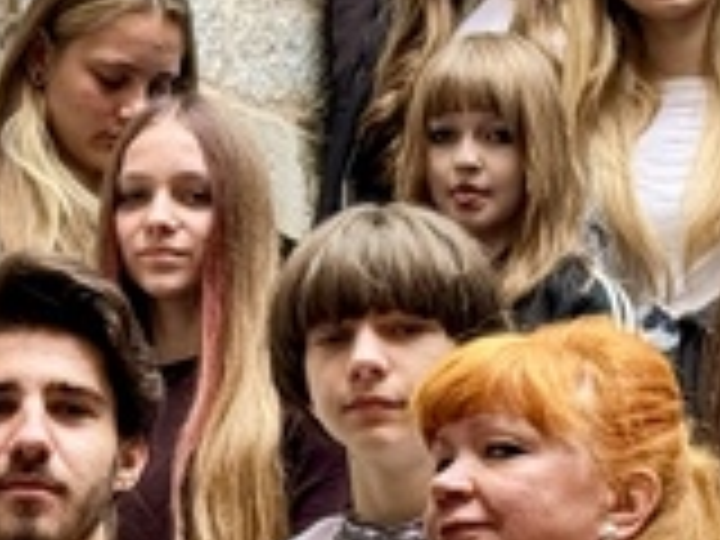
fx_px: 4992
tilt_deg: +8.2
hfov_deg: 8.2
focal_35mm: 240
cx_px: -162
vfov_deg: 6.2
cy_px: 396
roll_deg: -0.1
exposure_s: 1/177
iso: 64
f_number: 1.78
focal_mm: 6.76
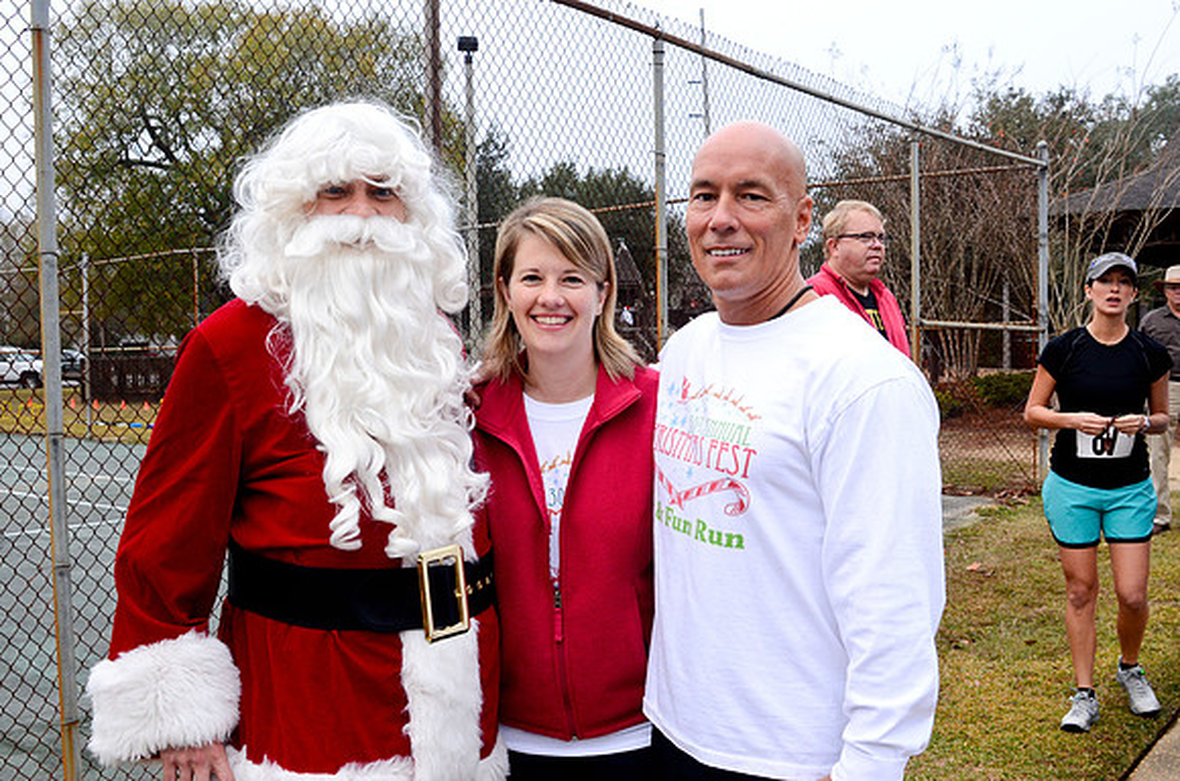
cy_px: 390
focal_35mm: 36
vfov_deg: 36.7
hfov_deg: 53.2
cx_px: 590
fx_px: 1177
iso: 800
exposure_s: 1/125
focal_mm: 24
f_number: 8
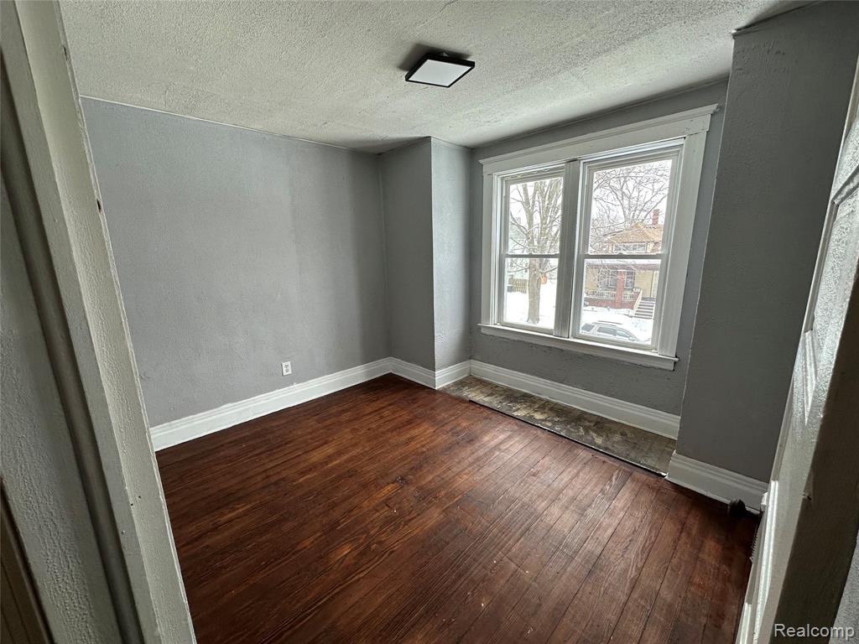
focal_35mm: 14
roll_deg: +1.5
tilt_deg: -11.8
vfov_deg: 85.7
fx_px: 347
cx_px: 430
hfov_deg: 102.1
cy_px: 322
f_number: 2.2
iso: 80
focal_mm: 2.22
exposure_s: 1/120
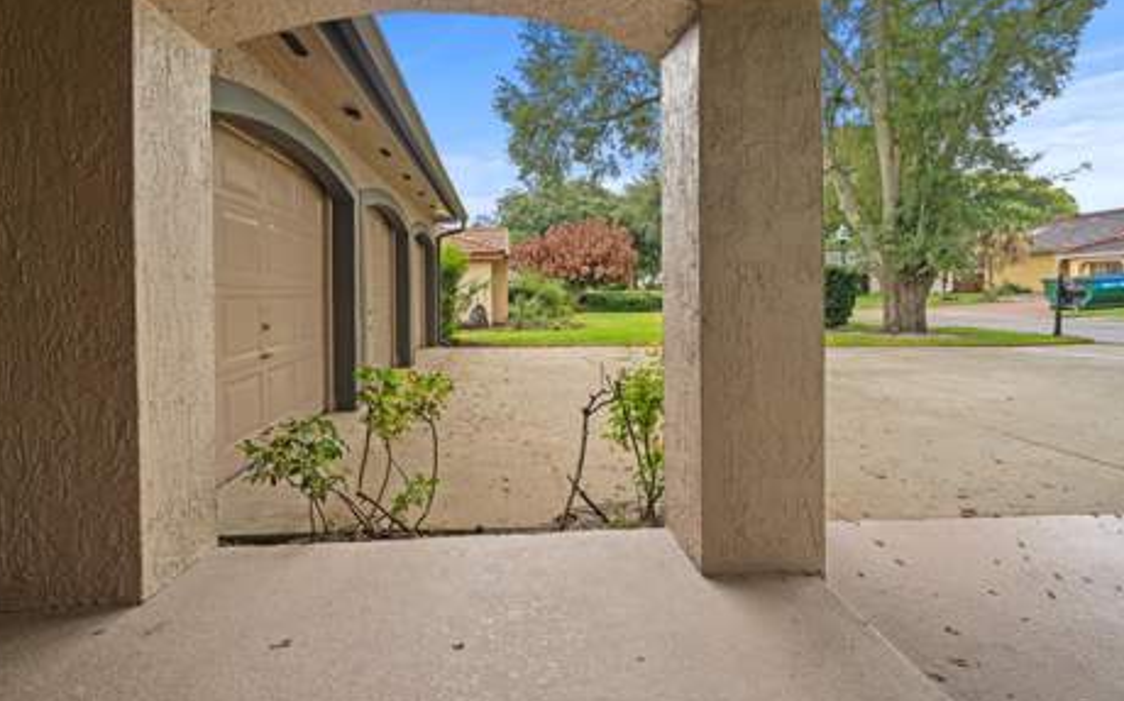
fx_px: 521
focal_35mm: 17
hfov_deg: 94.4
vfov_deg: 67.9
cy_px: 360
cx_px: 547
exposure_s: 1/60
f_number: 9
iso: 800
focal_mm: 16
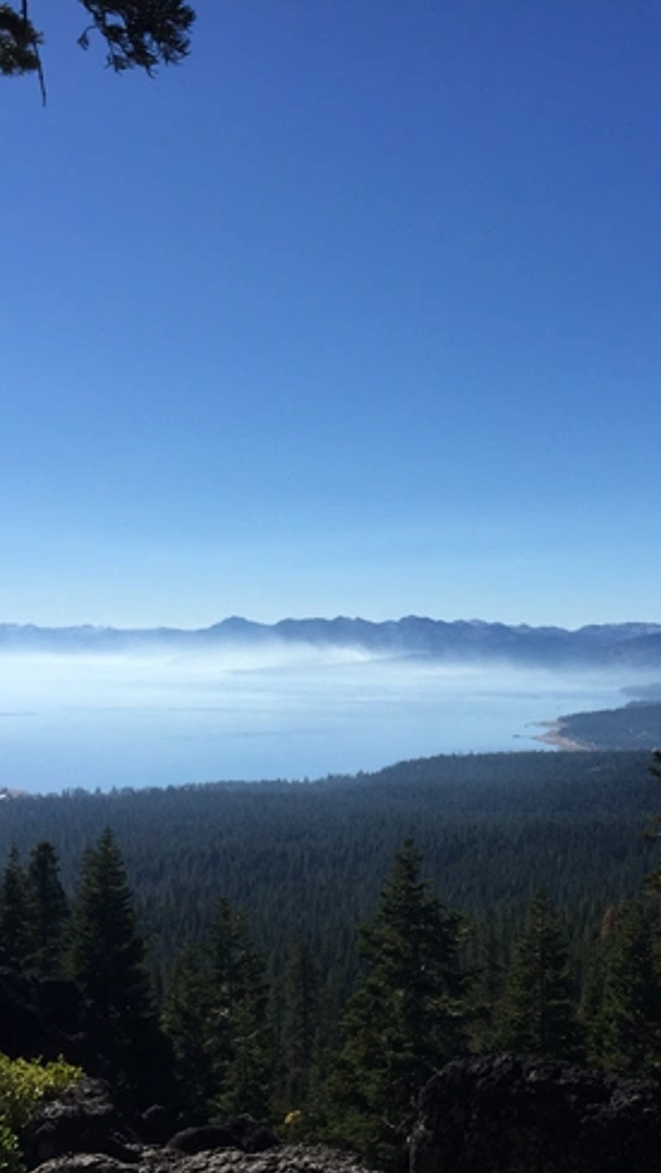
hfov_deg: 27.6
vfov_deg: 47.3
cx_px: 416
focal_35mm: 43
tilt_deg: +0.2
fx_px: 1338
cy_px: 591
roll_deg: -0.3
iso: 32
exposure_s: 1/3968
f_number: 2.2
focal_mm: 4.15
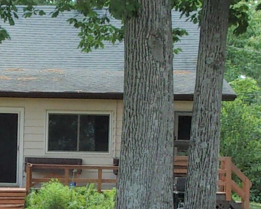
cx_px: -194
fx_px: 873
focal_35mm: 113
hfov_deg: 15.0
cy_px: 5
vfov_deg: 13.5
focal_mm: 5.1
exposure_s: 1/100
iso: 80
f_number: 3.9
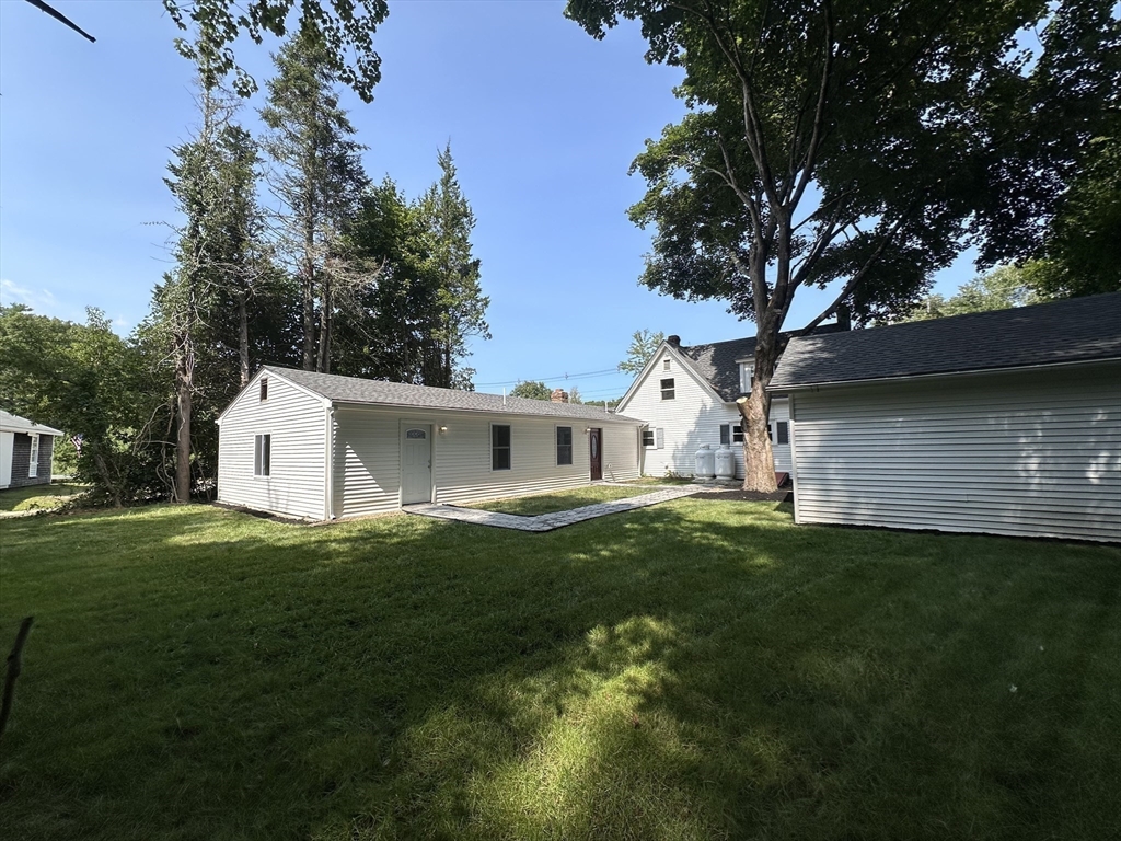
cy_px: 420
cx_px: 560
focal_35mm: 14
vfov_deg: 85.7
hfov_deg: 102.1
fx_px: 453
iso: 50
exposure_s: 1/1383
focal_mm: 2.22
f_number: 2.2
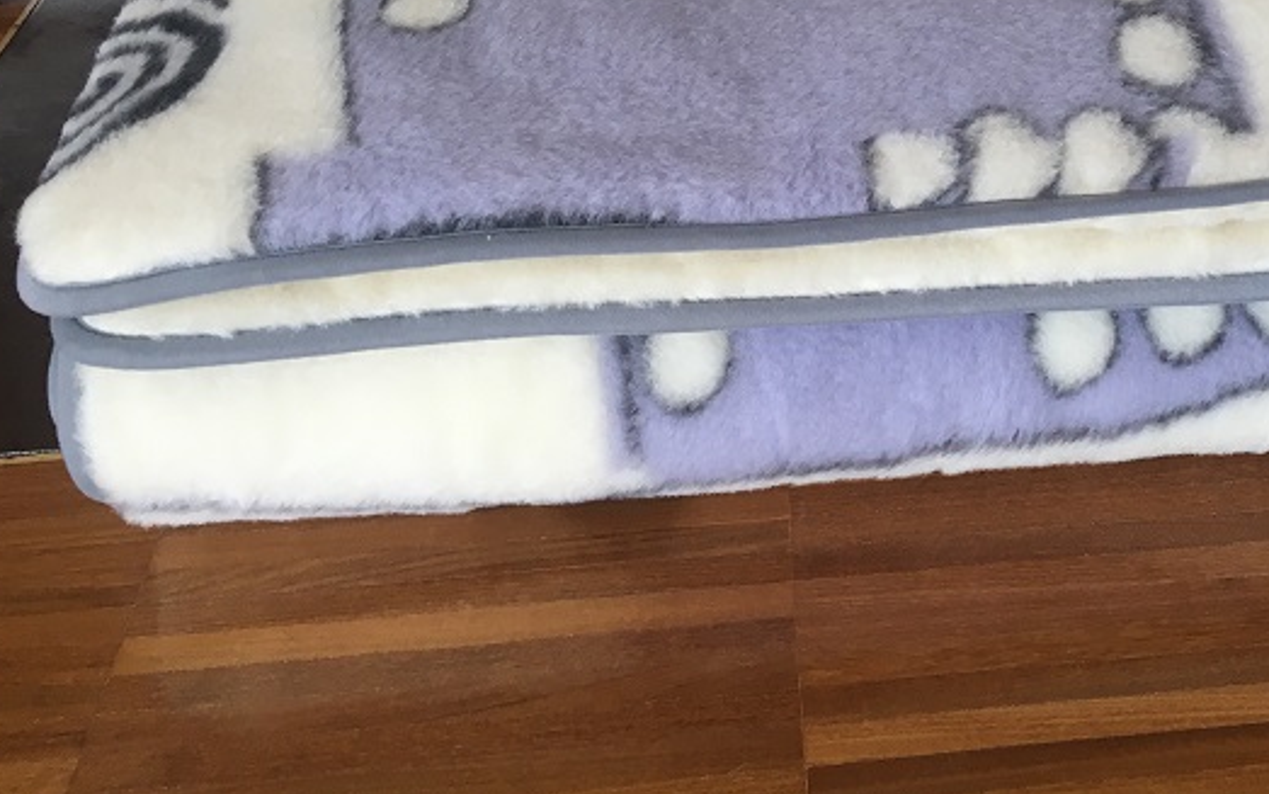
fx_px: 1626
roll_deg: -0.4
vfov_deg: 26.5
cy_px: 80
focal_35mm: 47
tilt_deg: -30.7
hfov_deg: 41.5
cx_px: 934
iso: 64
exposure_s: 1/33
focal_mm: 4.15
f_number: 2.2
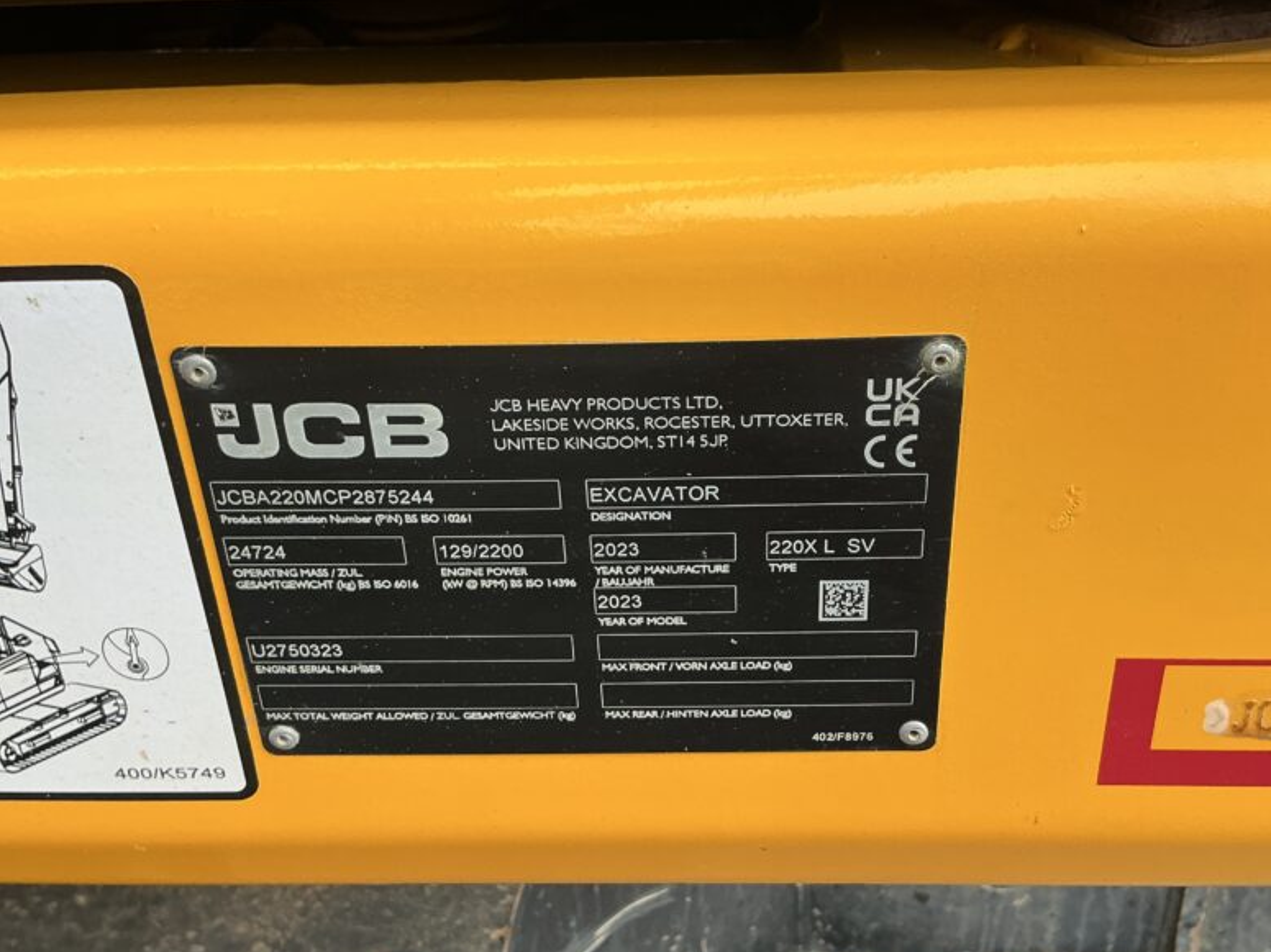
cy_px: 521
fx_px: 1358
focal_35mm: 37
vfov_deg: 38.6
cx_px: 681
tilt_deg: -31.3
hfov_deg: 50.1
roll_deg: +1.2
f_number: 1.8
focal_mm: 3
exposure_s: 1/193
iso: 20
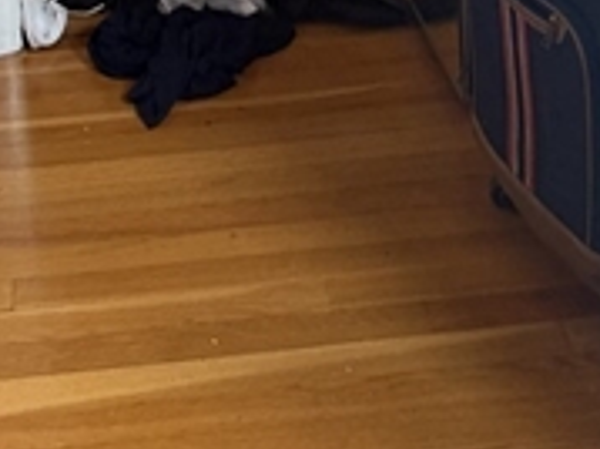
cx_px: 208
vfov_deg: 11.8
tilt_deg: -10.5
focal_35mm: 103
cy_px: -623
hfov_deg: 19.0
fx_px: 1784
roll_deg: +3.6
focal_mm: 6.76
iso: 250
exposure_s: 1/60
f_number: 1.78
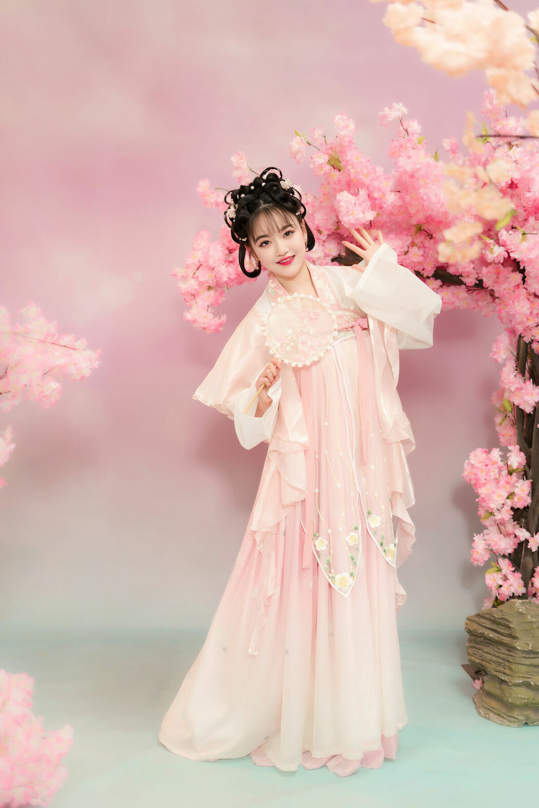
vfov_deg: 39.6
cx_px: 270
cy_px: 404
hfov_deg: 27.0
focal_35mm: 50
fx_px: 1123
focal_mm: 50
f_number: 2.2
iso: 100
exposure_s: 1/100
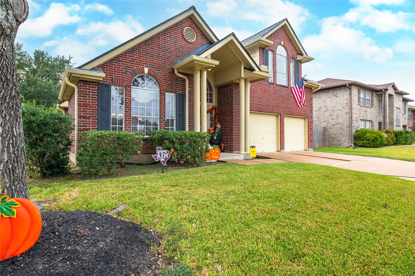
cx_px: 208
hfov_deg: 84.0
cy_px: 138
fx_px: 230
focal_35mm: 20
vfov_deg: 61.9
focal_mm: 20
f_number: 9
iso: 125
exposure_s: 1/60
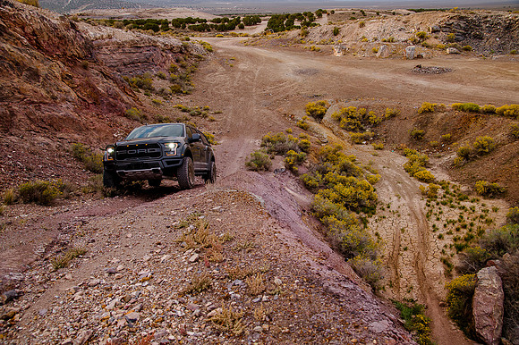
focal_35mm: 32
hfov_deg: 59.4
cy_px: 172
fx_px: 455
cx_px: 259
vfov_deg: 41.6
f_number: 5.6
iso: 200
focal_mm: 31
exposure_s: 1/125
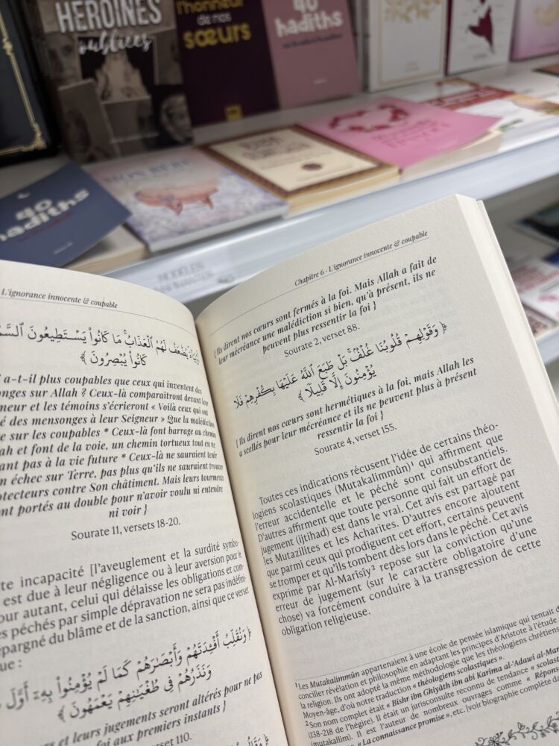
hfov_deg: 53.1
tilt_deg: -40.3
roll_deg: +1.3
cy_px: 373
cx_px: 280
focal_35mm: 26
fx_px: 560
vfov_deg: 67.3
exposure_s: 1/100
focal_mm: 5.96
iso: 50
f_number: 1.6
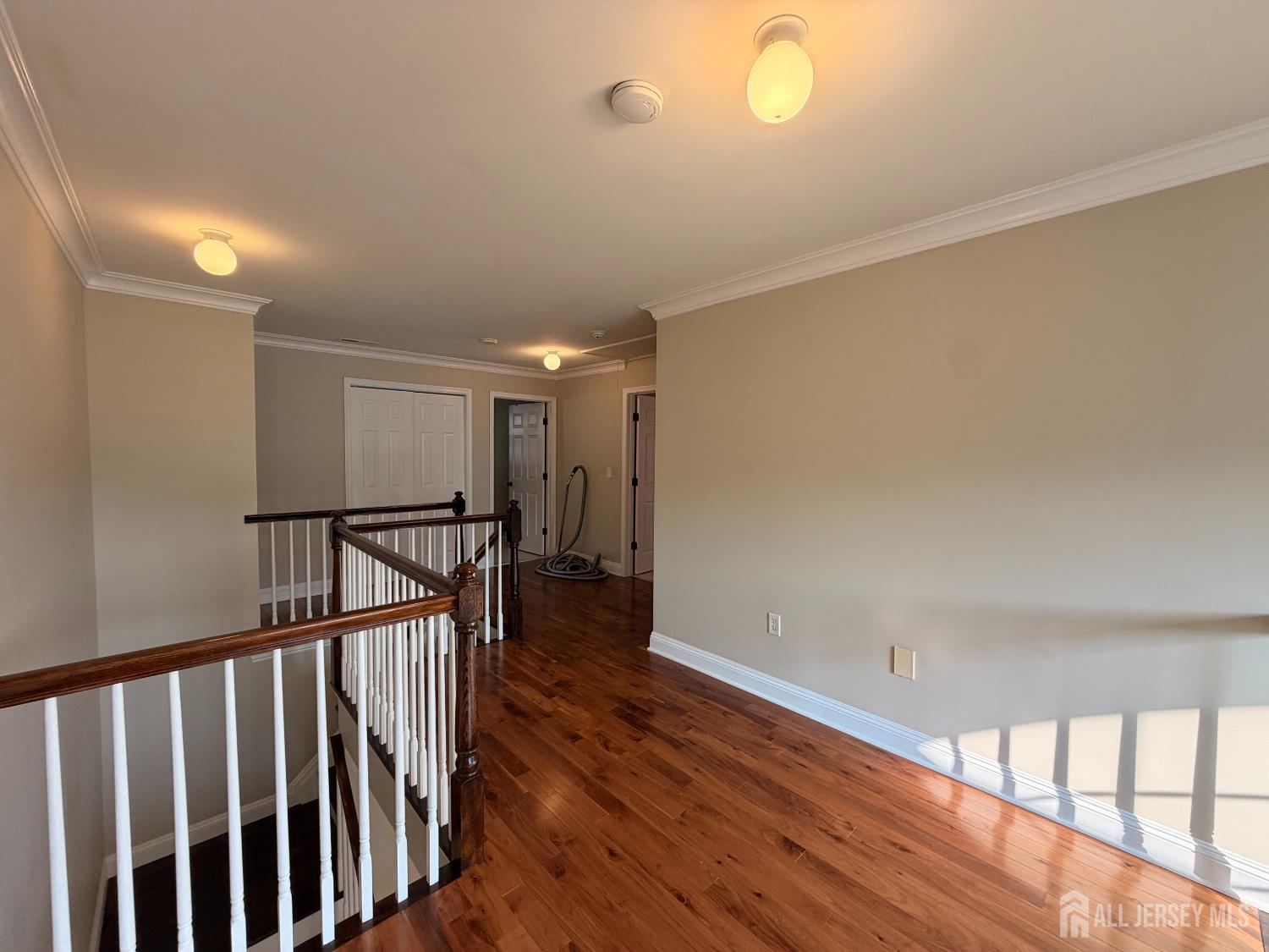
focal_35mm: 14
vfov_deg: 85.7
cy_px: 476
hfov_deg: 102.1
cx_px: 634
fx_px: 513
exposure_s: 1/120
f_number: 2.2
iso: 125
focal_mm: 2.22
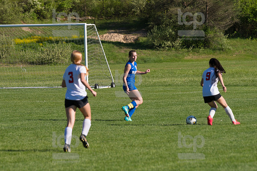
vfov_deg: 4.6
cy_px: 86
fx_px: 2140
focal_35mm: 300
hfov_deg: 6.9
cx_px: 128
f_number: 5.6
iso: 250
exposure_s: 1/1600
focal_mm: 200
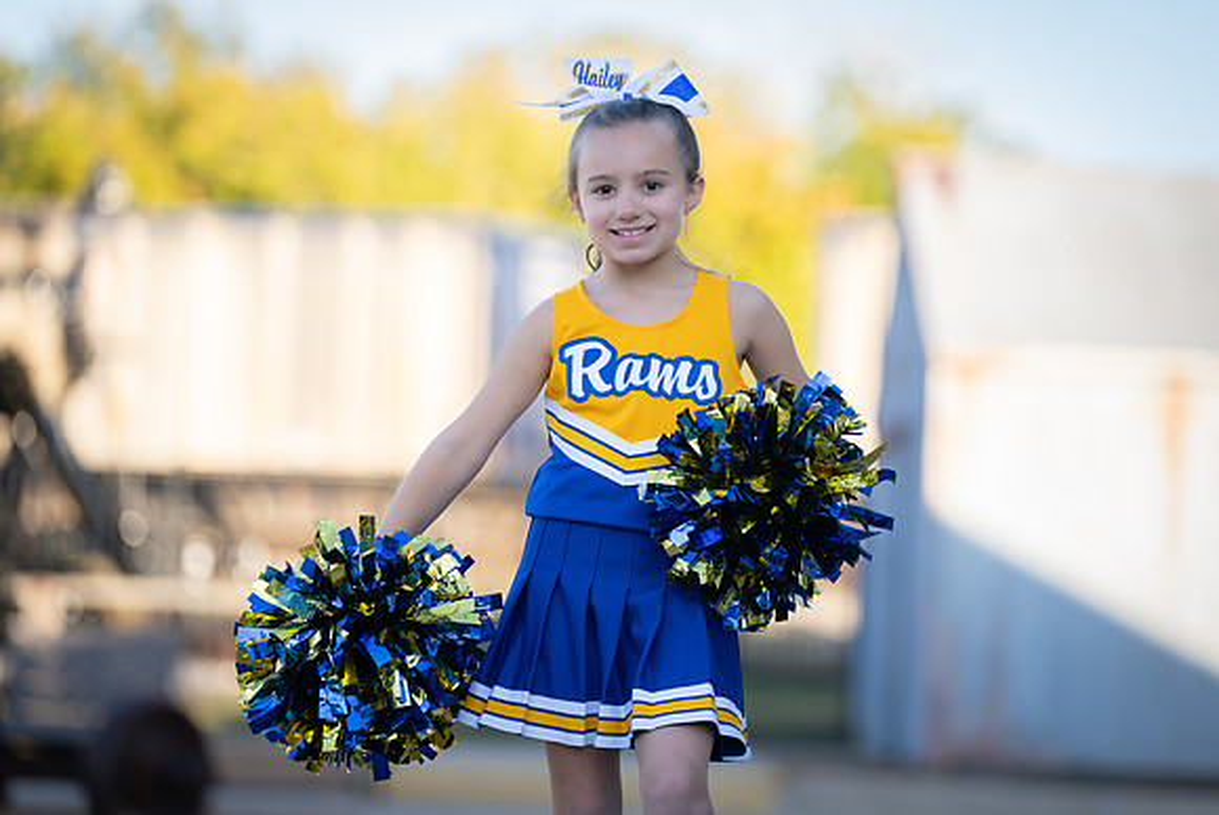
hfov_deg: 13.4
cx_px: 615
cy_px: 415
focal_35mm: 153
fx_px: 5194
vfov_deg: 9.0
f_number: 2.8
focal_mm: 144
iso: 100
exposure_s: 1/320
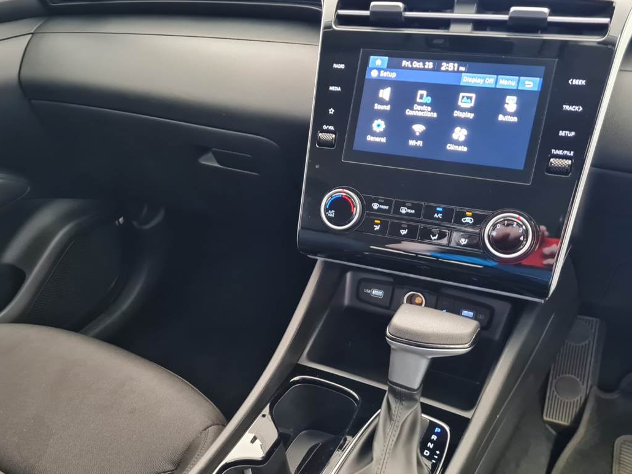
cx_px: 297
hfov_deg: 59.9
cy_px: 272
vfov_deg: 46.6
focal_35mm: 30
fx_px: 548
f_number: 1.8
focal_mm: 5.4
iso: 1000
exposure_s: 1/25
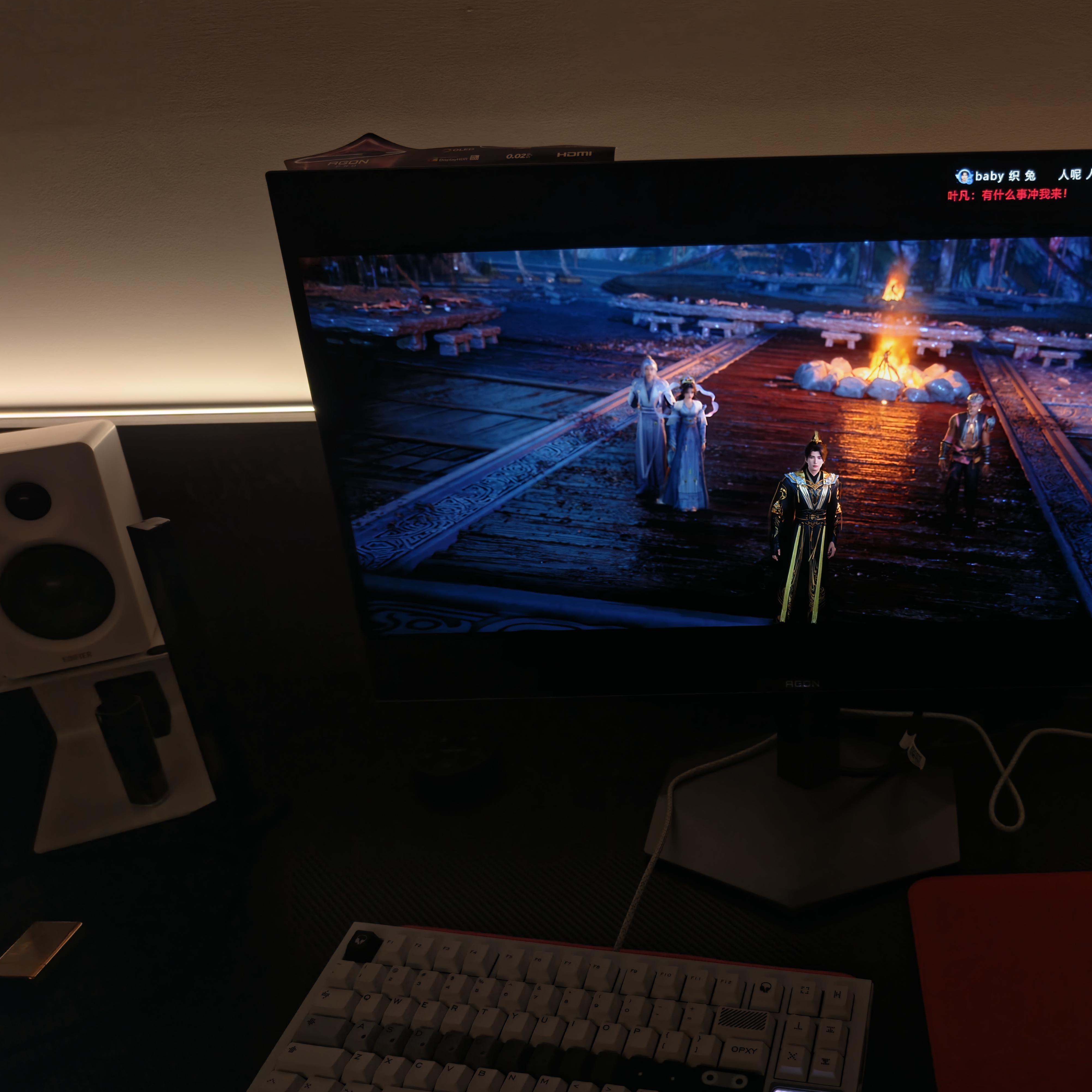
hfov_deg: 52.1
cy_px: 593
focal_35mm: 30
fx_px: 1071
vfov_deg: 54.0
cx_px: 796
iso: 200
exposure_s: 1/105
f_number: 1.8
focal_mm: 8.67
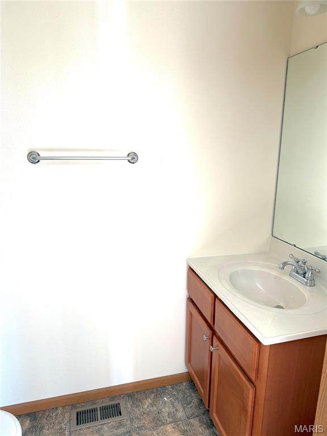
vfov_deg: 71.6
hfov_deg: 56.8
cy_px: 218
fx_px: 302
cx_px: 164
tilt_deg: -12.9
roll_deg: -0.7
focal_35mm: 24
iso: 125
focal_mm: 6.76
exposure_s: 1/121
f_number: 1.78
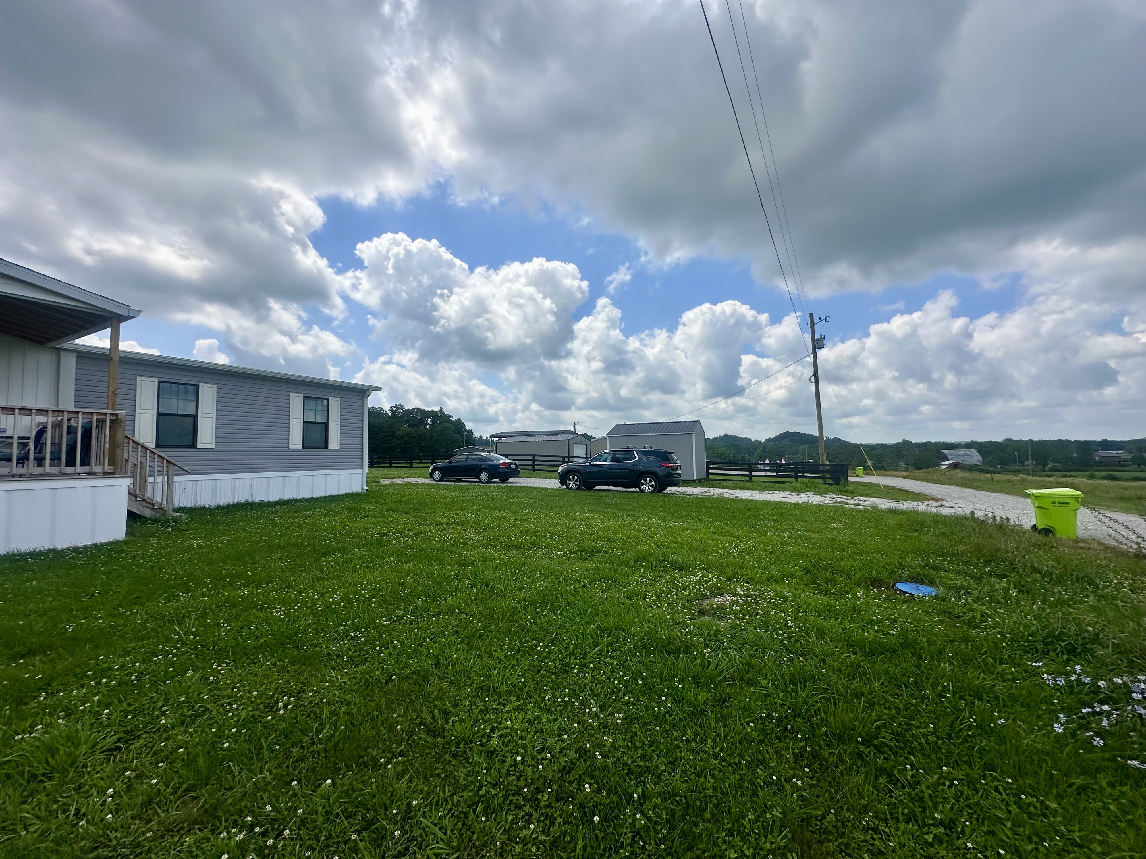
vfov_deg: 85.7
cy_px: 430
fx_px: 463
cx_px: 573
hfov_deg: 102.1
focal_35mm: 14
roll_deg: +1.8
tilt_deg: +4.4
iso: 50
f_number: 2.2
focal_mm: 2.22
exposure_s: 1/3861
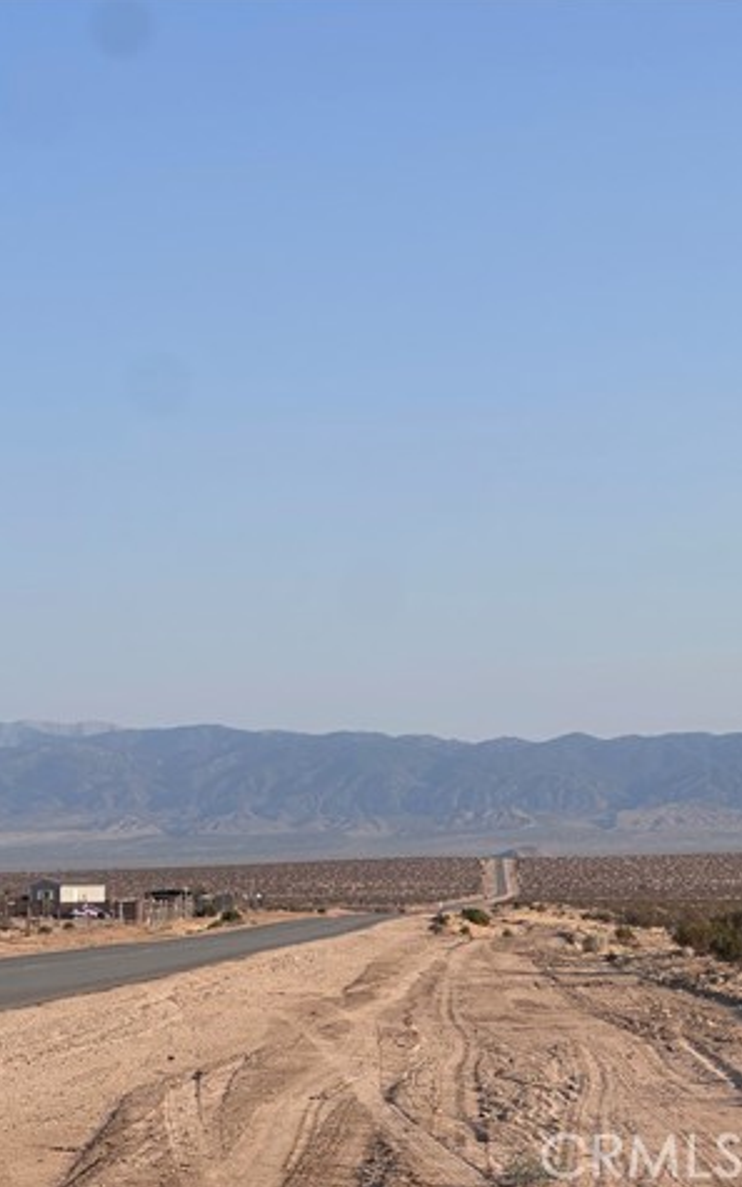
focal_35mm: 110
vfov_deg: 18.9
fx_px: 3558
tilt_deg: +5.2
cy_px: 592
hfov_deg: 11.9
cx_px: 357
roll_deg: +0.8
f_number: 2.8
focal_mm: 9
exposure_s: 1/723
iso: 32
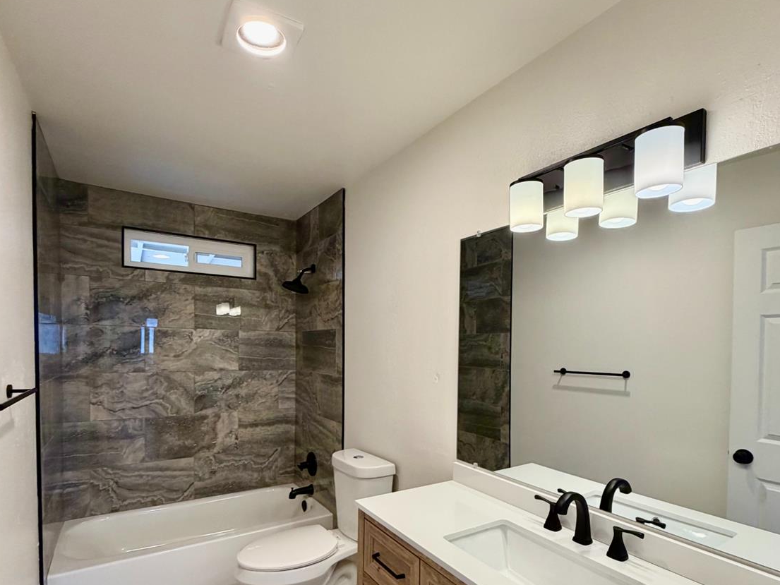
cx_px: 389
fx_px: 428
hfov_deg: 84.7
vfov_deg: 67.7
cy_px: 362
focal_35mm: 19
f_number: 2.2
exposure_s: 1/120
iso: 160
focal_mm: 2.22
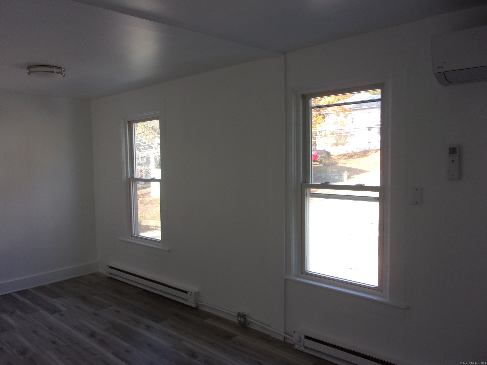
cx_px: 244
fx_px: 394
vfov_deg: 49.7
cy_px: 182
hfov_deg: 63.4
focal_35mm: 28
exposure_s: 1/40
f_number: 3.9
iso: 80
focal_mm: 5.1
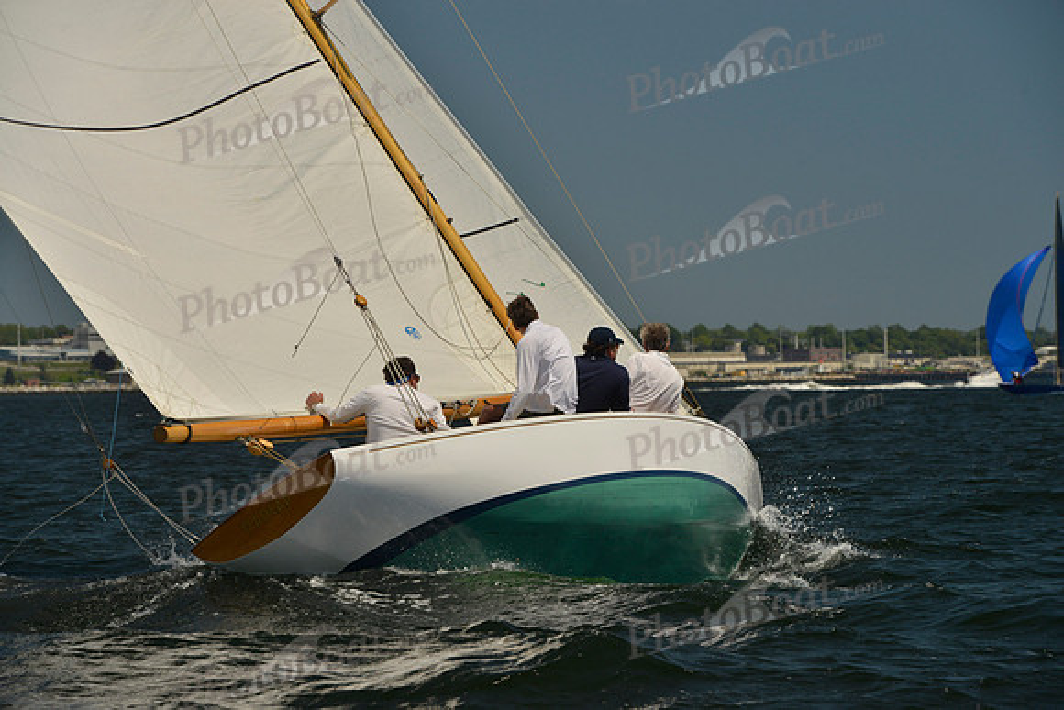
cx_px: 532
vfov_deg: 8.6
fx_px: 4730
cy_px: 355
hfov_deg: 12.8
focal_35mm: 160
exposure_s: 1/800
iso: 280
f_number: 11
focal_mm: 160
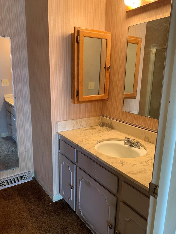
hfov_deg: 51.3
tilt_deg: -13.2
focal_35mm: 27
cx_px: 85
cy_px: 118
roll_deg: -1.4
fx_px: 183
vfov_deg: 65.3
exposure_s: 1/60
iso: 200
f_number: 1.8
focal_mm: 4.25
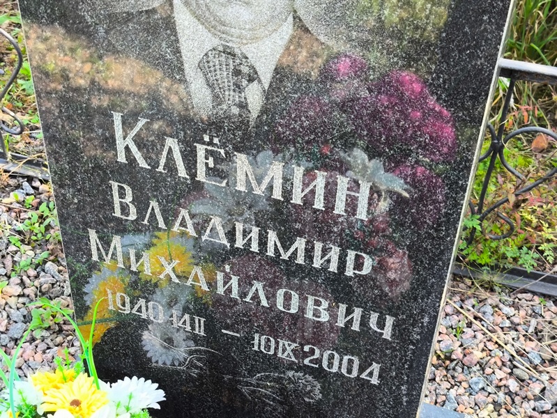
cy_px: 209
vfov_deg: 29.1
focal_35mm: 50
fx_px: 805
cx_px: 278
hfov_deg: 38.2
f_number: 1.7
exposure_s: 1/120
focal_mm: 4.71
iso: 64
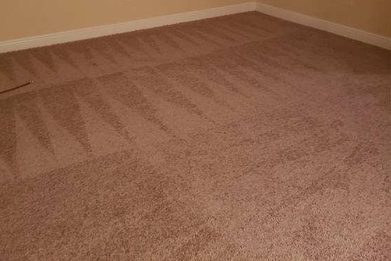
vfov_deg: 32.8
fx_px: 402
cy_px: -5
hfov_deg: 51.9
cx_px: 192
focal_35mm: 37
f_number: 1.5
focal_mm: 4.3
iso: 250
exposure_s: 1/12
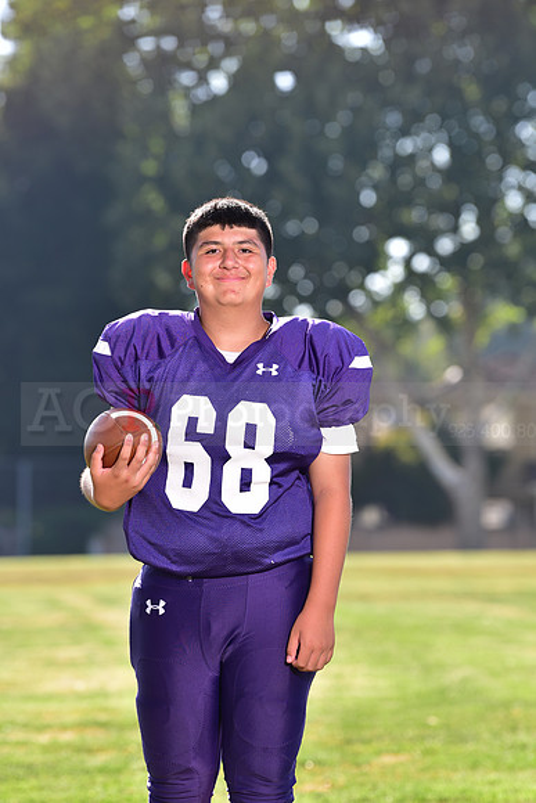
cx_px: 268
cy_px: 402
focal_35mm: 200
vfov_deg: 10.3
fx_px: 4464
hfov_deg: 6.9
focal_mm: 200
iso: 100
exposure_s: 1/250
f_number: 5
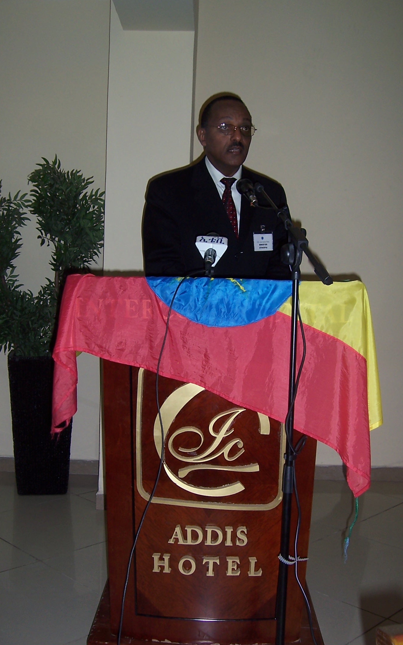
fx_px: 720
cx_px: 210
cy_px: 312
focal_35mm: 41
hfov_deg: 31.2
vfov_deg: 48.2
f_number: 3
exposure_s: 1/60
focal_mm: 6
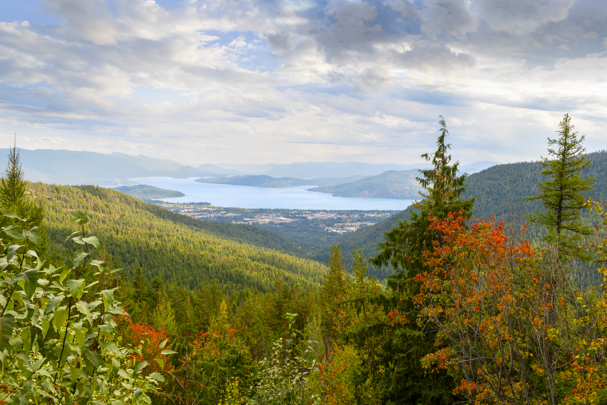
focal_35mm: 32
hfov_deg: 58.7
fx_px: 539
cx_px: 304
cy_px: 202
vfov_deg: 41.1
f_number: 11
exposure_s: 1/200
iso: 250
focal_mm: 27
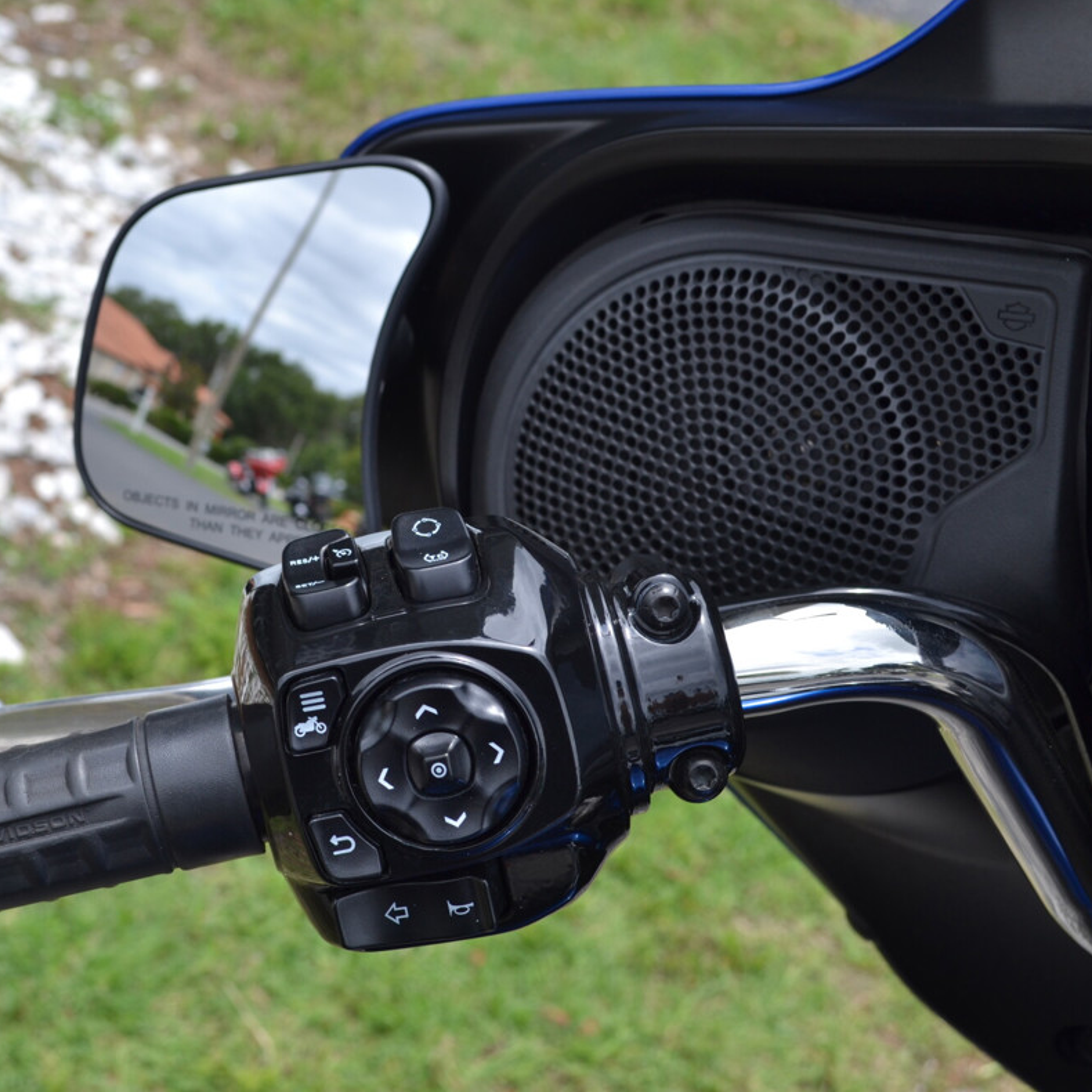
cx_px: 282
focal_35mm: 62
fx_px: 2213
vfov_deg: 27.7
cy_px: 550
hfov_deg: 27.4
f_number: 7.1
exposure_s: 1/200
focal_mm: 32
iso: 100
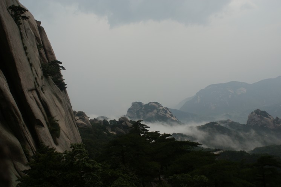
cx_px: 140
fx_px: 304
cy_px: 94
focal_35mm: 39
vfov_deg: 34.1
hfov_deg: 49.6
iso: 100
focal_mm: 26
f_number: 4.5
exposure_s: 1/40
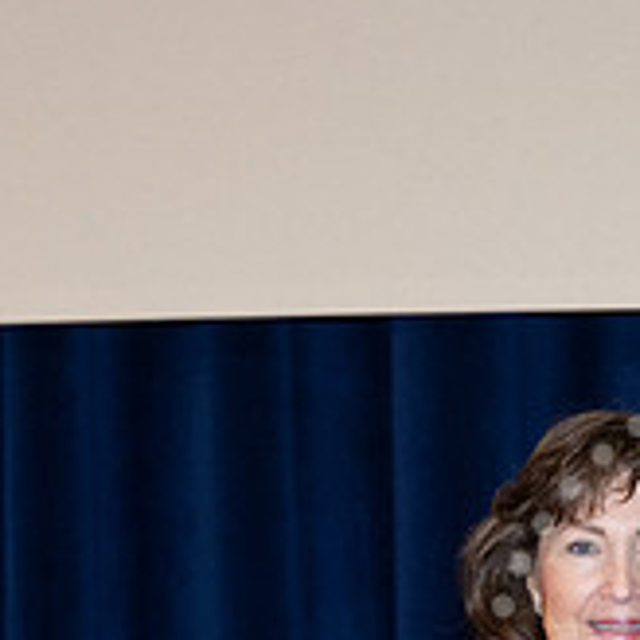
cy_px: 681
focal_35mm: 468
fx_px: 9789
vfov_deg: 3.7
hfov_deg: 3.7
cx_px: 979
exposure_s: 1/200
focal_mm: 120
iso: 1000
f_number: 5.6
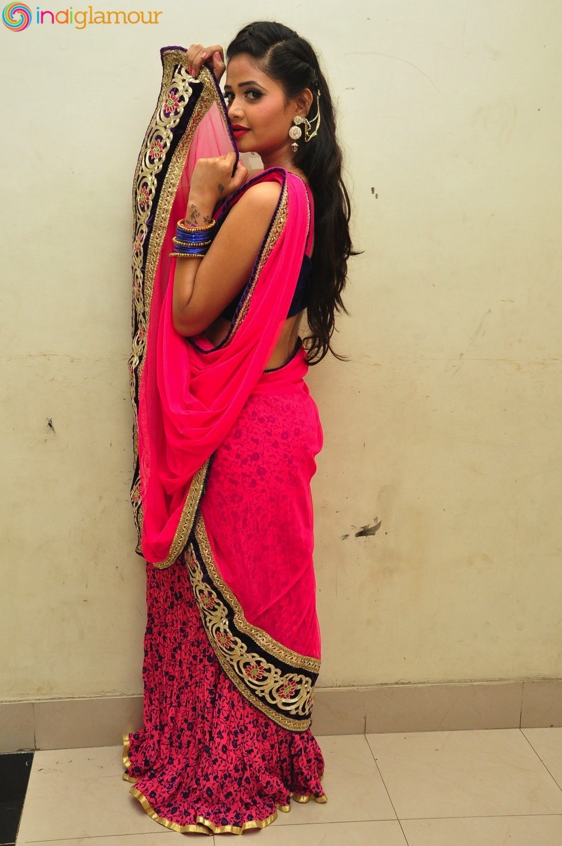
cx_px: 281
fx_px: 1057
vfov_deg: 43.7
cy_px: 423
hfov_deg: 29.8
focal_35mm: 45
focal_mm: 30
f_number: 7.1
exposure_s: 1/125
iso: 1600
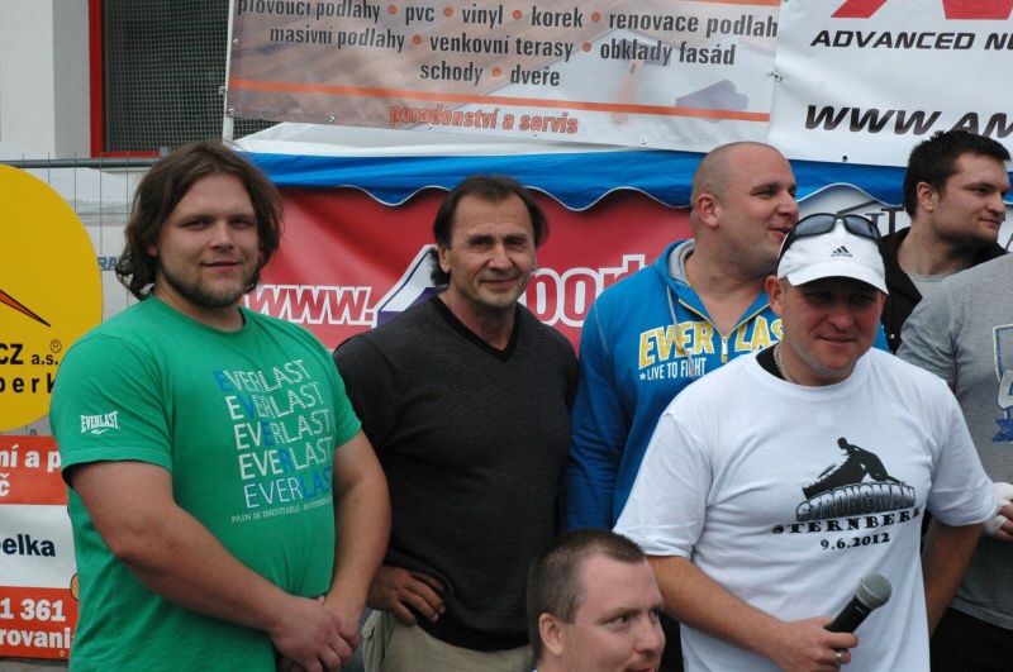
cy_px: 336
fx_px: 1939
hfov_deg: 29.3
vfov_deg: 19.7
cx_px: 506
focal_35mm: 69
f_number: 9
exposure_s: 1/250
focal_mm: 46
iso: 500
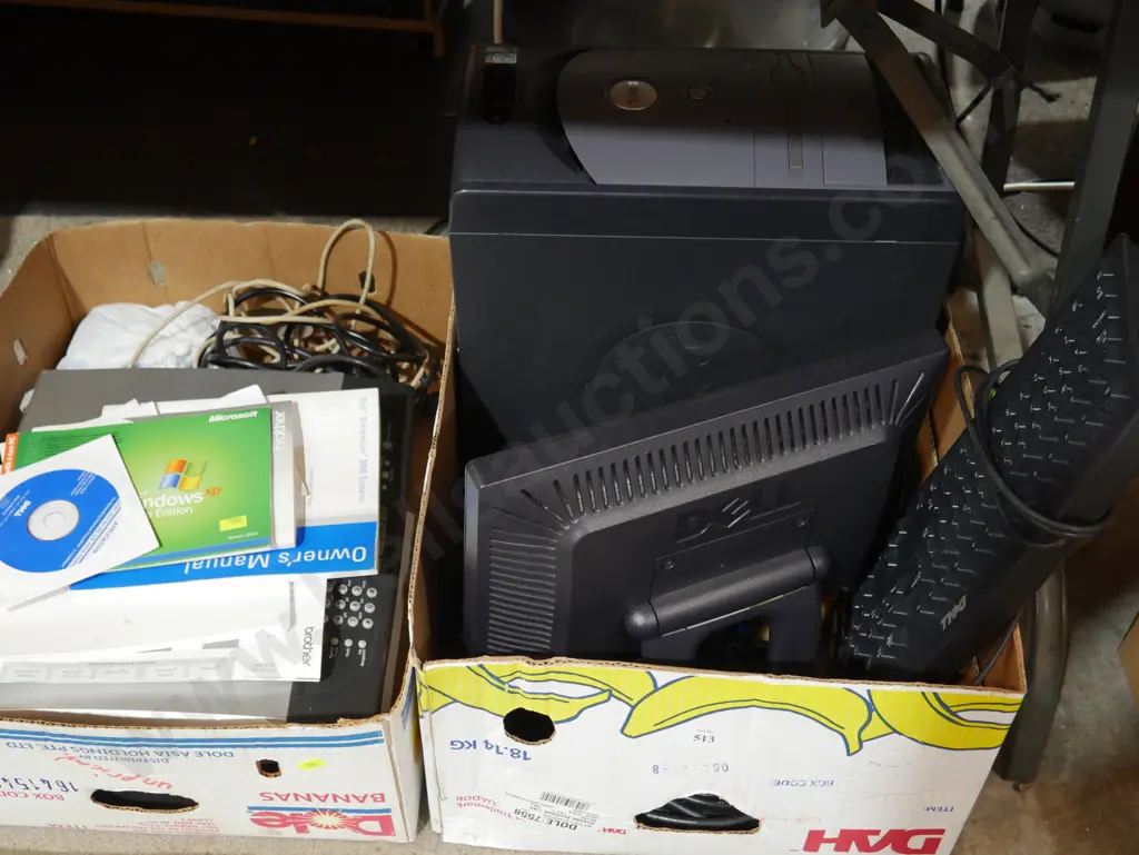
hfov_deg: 46.8
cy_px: 428
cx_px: 570
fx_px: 1317
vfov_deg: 36.0
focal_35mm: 40
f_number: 4.5
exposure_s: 1/60
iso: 1600
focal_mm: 20
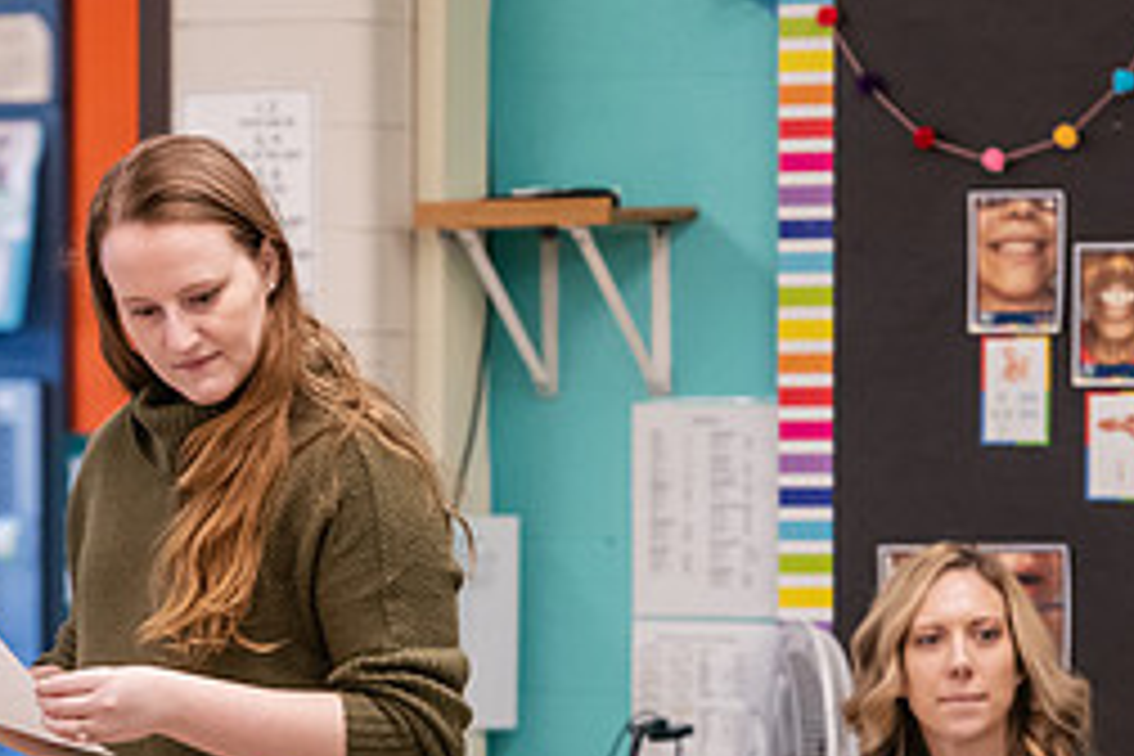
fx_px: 8851
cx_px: 378
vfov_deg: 4.9
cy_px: 614
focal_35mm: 281
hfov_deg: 7.3
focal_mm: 122
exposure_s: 1/200
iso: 2500
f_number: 3.5
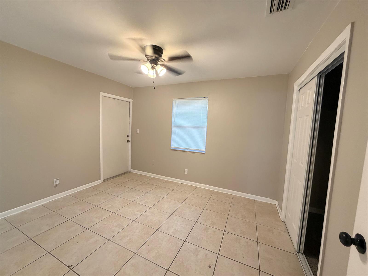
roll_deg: -1.4
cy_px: 138
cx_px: 184
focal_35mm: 14
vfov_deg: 85.7
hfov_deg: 102.1
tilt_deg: -4.9
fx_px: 149
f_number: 2.2
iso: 250
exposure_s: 1/60
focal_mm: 2.22
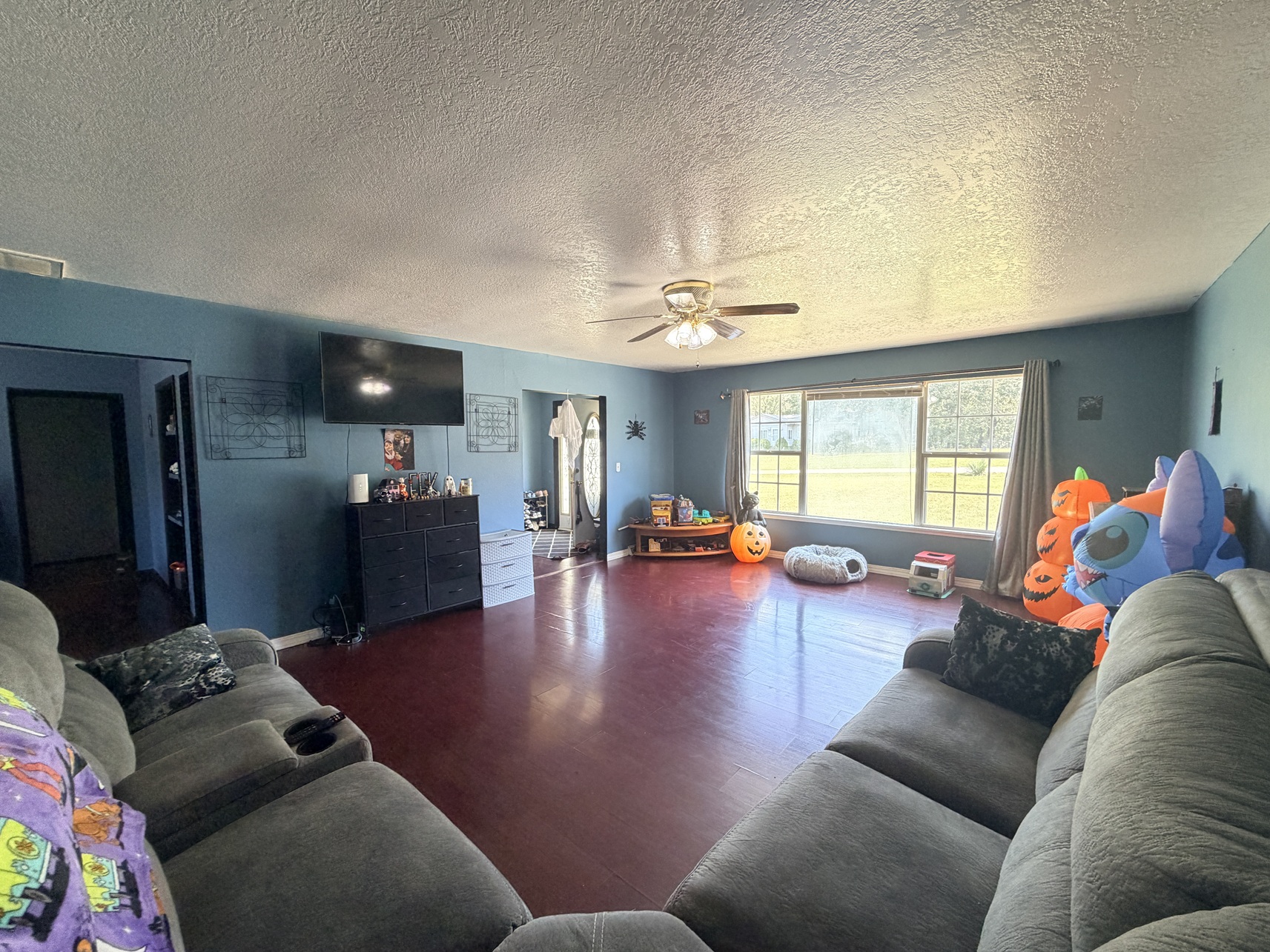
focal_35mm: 14
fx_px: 514
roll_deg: +0.5
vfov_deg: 85.7
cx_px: 635
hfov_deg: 102.1
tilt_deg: -4.0
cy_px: 476
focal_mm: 2.22
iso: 320
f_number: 2.2
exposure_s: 1/120
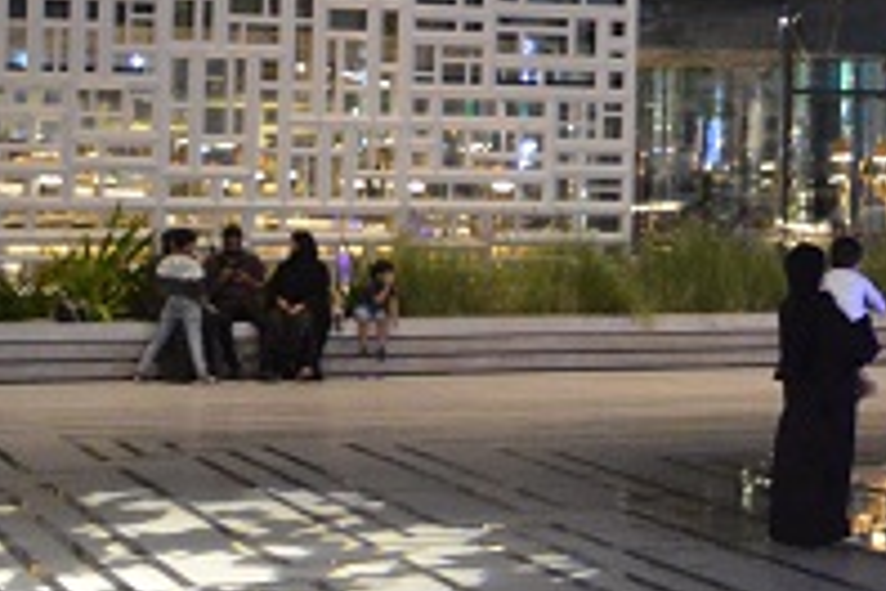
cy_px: 119
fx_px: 2682
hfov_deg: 17.0
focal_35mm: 109
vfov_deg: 12.5
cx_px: 1316
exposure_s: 1/15
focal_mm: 18
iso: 3200
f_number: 3.5
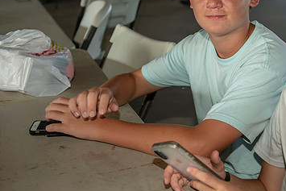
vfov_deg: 21.9
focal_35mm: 62
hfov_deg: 31.7
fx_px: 493
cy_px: 92
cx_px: 220
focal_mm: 38
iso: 50
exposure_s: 1/60
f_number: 3.5
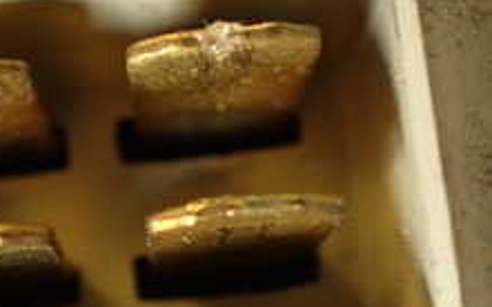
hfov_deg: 21.7
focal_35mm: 92
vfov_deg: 14.1
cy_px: 231
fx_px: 1233
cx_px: -7
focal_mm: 5.79
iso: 200
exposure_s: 1/40
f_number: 2.4
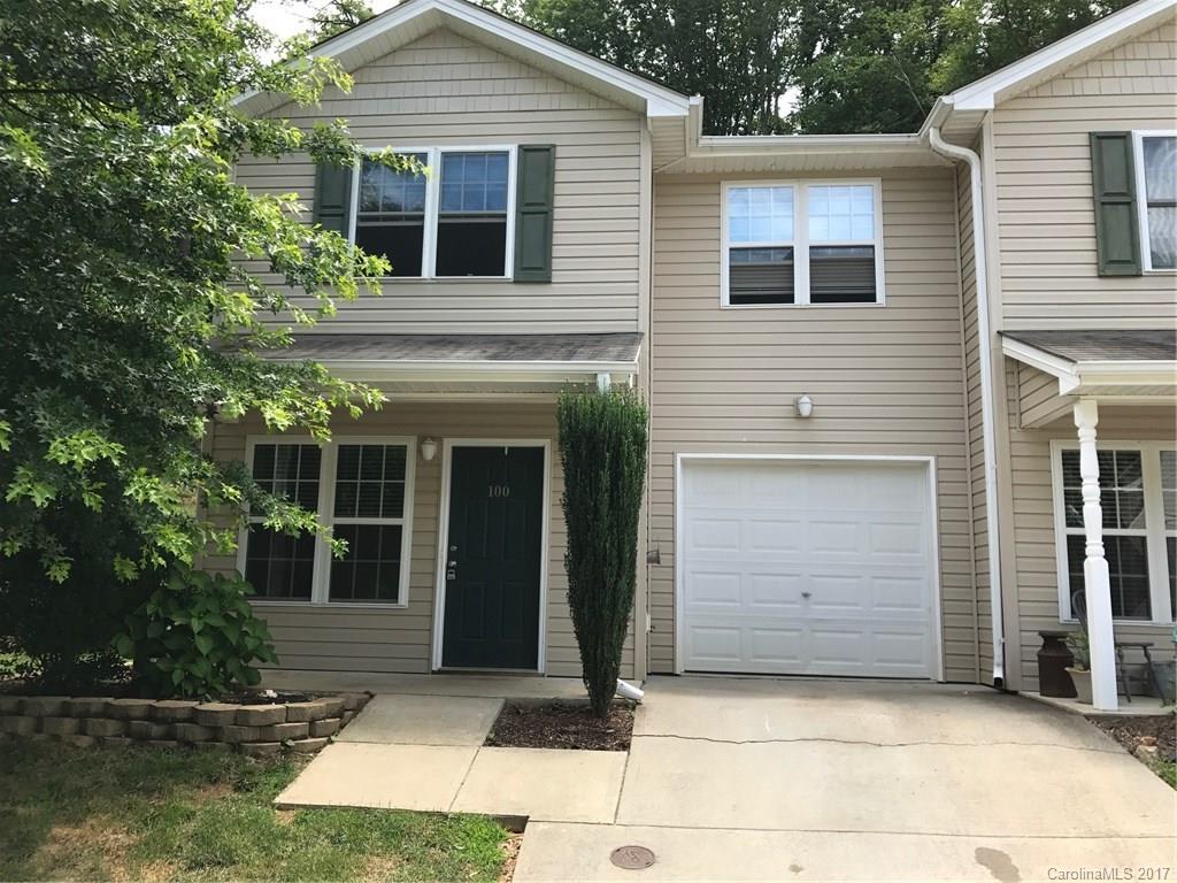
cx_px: 588
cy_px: 442
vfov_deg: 49.7
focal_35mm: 28
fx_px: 952
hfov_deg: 63.4
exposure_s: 1/840
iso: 20
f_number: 1.8
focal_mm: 3.99
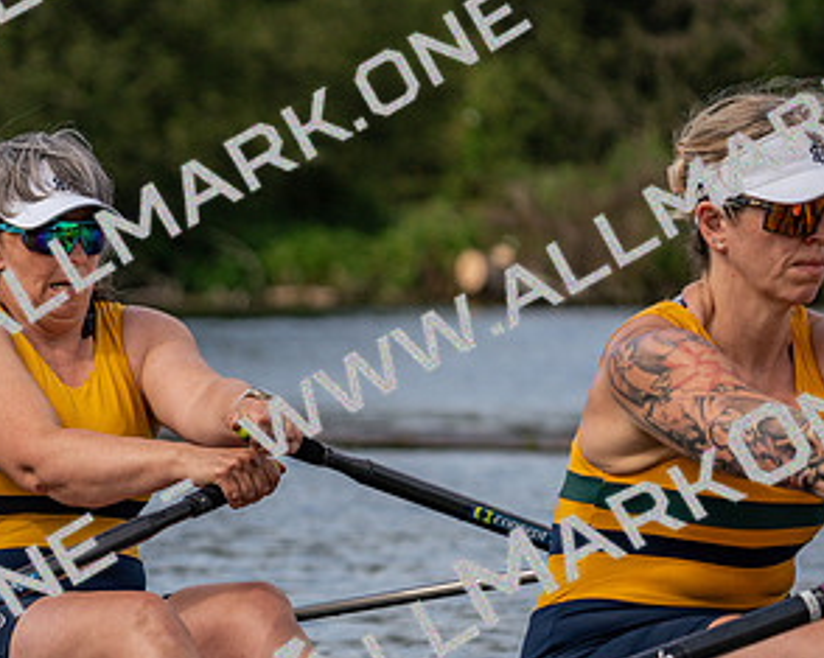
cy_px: 505
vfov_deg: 4.2
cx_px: 34
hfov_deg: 5.2
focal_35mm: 371
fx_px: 9045
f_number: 5.6
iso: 250
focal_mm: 200
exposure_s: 1/1600
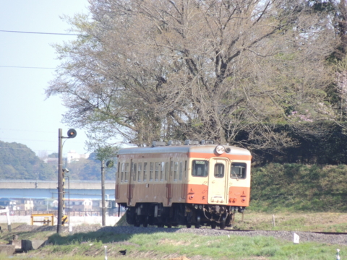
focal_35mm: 900
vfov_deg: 1.7
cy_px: 130
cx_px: 174
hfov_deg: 2.2
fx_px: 9022
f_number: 5.5
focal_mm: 160.5
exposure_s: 1/640
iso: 400
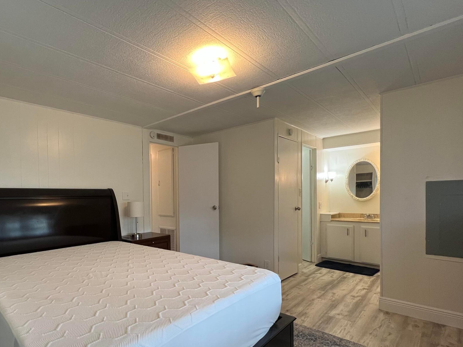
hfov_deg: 85.0
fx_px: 241
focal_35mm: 18
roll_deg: +2.0
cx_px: 158
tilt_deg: -1.5
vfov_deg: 71.1
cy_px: 201
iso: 200
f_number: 1.8
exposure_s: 1/120
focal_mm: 1.57
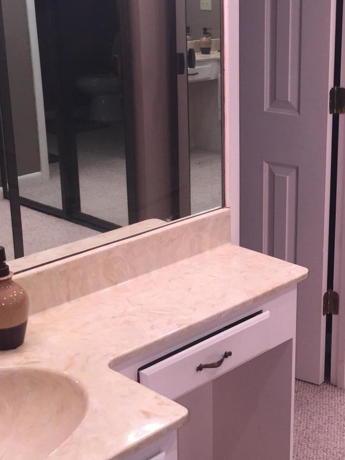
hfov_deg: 24.1
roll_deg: -1.1
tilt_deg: -17.2
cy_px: 202
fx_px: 784
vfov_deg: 32.7
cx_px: 308
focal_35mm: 59
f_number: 2.2
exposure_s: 1/30
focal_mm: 4.15
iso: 40
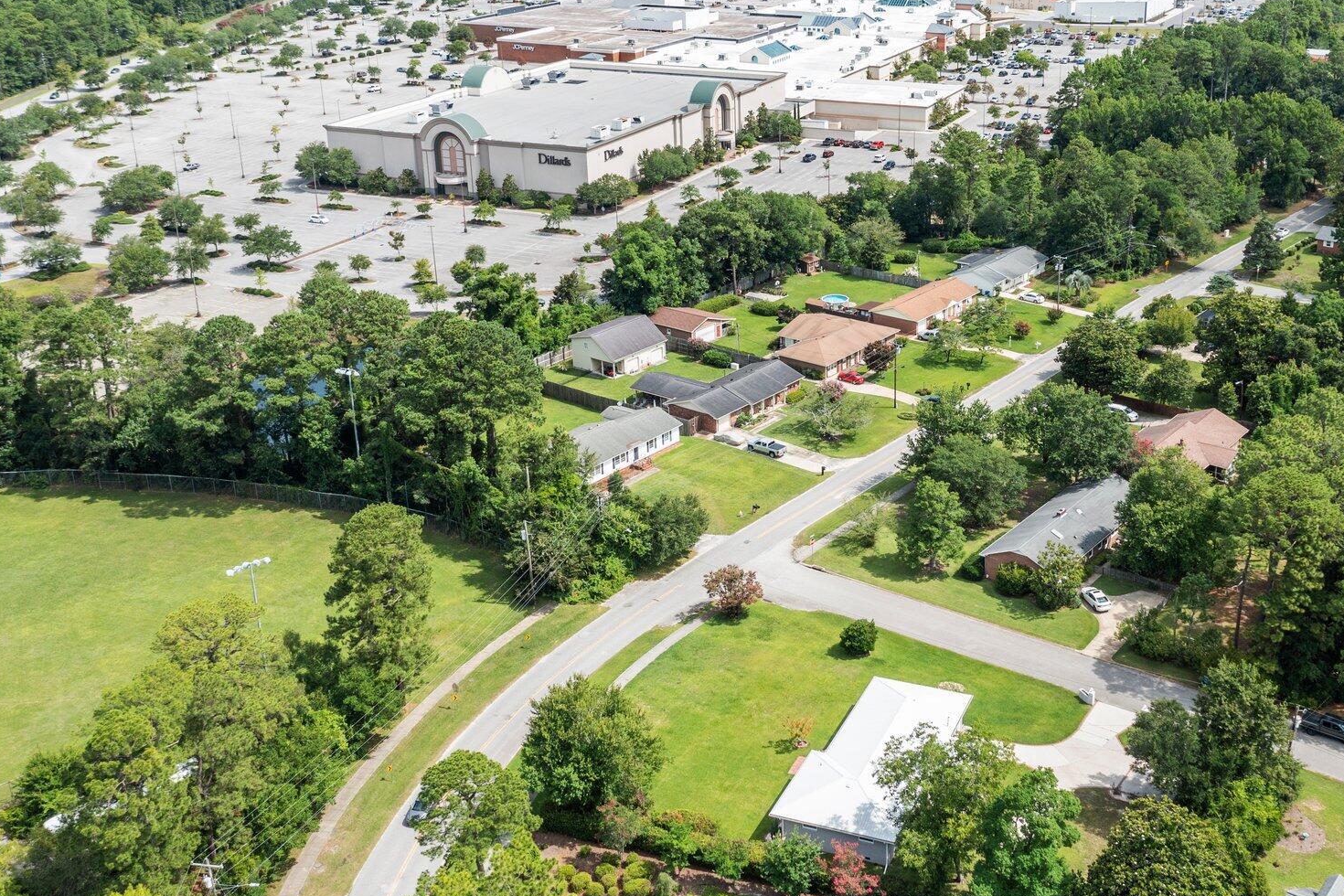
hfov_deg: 49.0
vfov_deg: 34.1
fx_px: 1456
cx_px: 860
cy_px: 355
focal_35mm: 39
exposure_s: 1/800
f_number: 4
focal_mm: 10.26
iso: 100
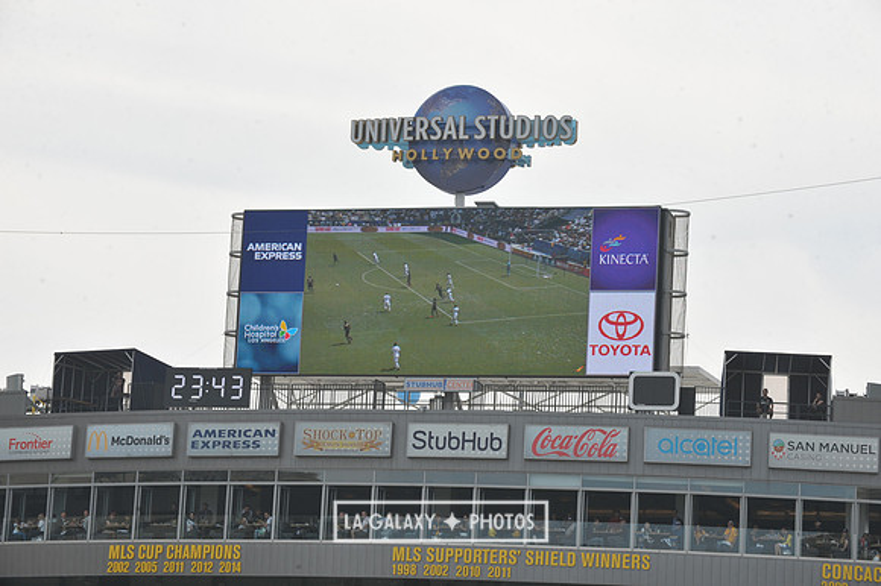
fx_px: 3424
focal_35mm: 140
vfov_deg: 9.8
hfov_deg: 14.7
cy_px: 293
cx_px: 440
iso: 320
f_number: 13
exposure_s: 1/640
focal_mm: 140
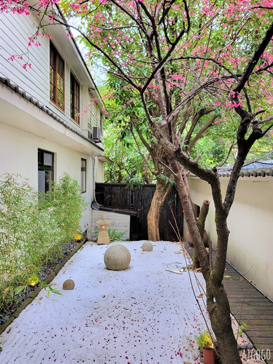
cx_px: 136
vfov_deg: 67.3
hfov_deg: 53.1
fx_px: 273
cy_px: 182
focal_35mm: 26
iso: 40
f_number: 1.8
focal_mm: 5.4
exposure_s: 1/124
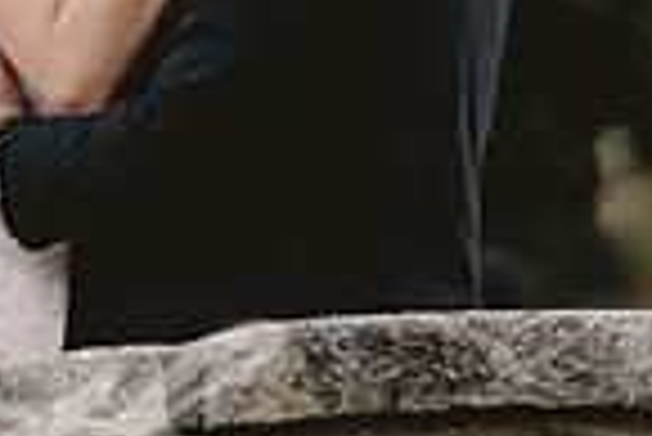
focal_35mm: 1196
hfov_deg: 1.7
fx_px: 21682
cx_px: 27
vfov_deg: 1.2
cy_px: 65
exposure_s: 1/200
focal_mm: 200
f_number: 3.2
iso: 800
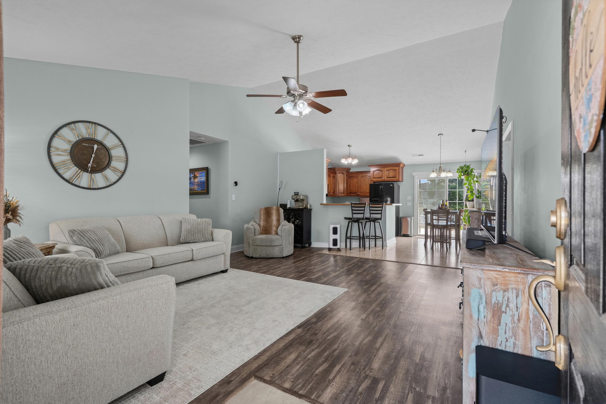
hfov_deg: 96.7
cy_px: 202
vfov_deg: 73.8
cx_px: 303
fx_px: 269
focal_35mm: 16
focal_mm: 16
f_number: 8
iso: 800
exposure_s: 1/15
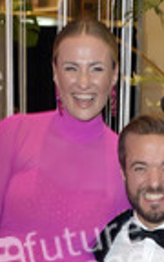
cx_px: 108
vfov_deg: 16.4
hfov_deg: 11.0
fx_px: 851
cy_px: 355
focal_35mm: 119
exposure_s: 1/50
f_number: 5.6
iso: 2500
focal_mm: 42
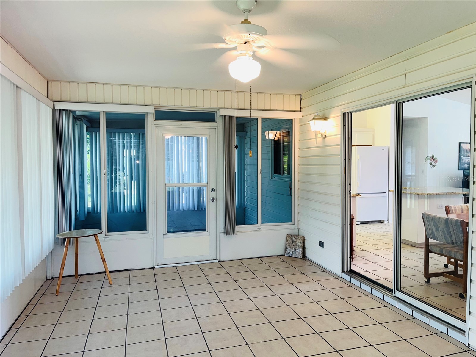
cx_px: 238
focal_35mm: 26
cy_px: 178
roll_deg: +0.7
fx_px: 358
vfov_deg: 53.1
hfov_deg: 67.3
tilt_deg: -3.2
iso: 32
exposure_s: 1/33
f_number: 1.6
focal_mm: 5.1
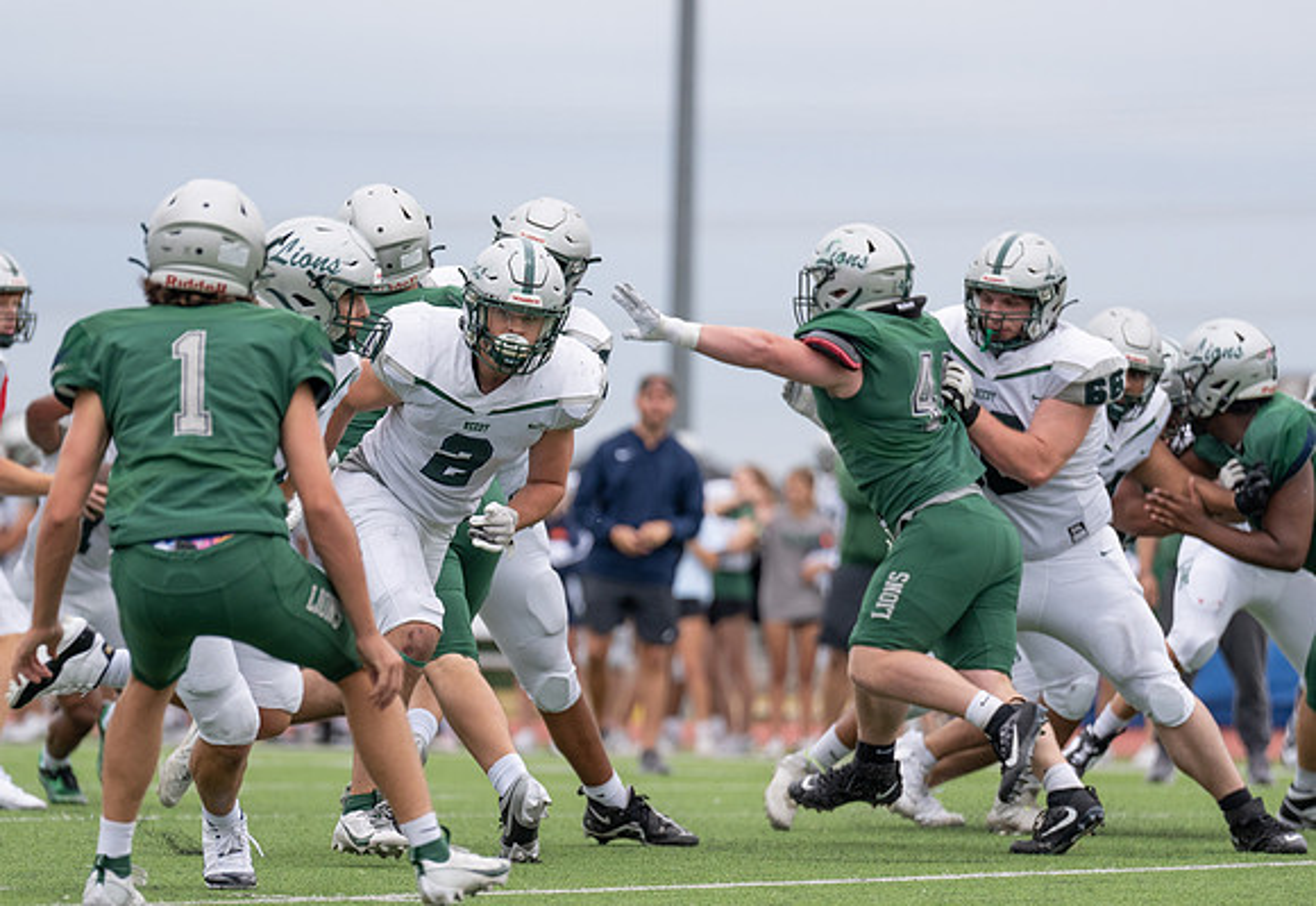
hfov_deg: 6.7
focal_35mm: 306
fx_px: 11298
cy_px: 546
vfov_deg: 4.6
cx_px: 426
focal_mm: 200
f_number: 2.8
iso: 250
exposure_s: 1/1250
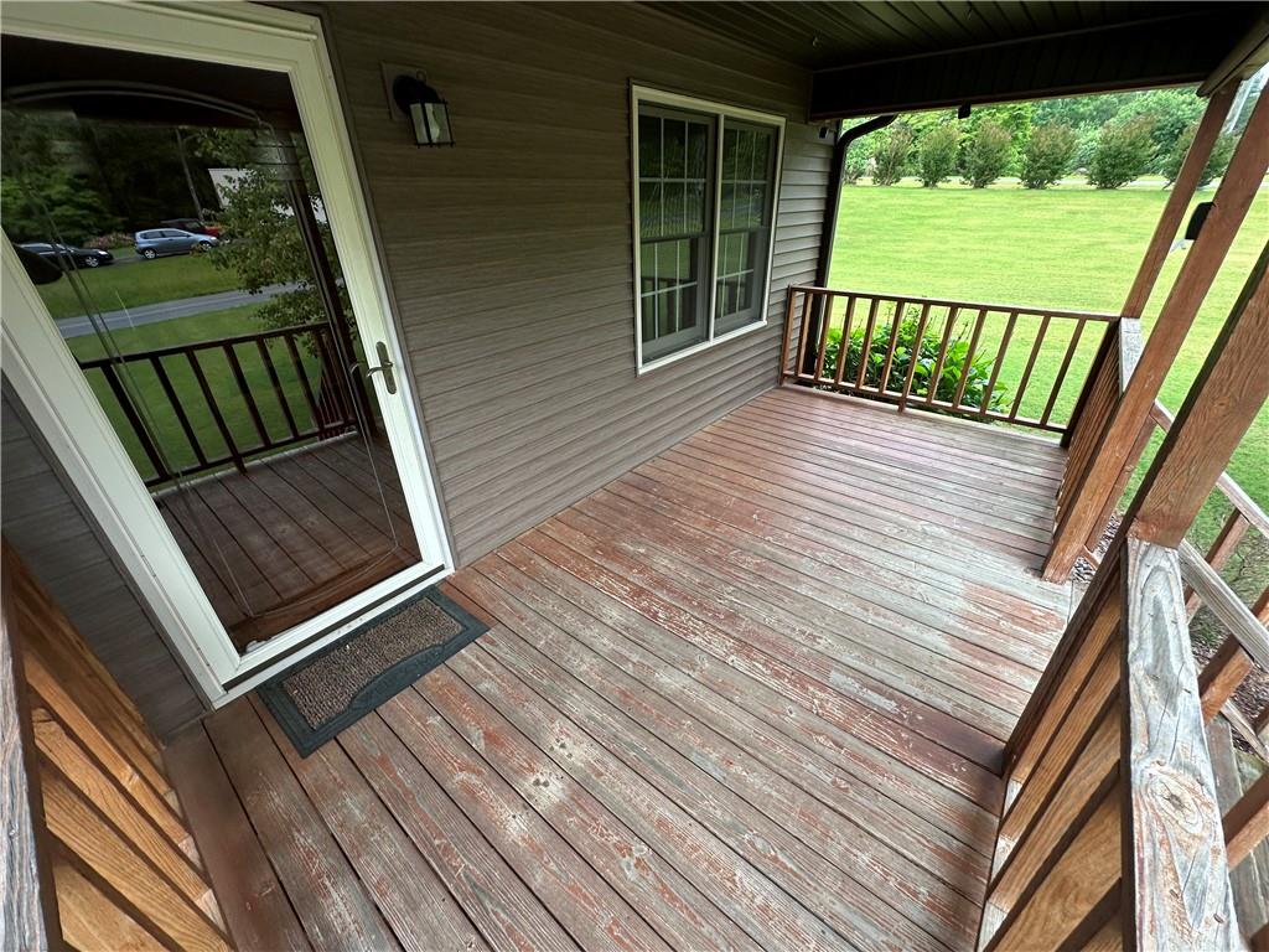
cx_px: 634
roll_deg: +1.6
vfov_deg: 85.7
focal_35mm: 14
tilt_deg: -28.8
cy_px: 476
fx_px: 513
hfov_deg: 102.1
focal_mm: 2.22
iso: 40
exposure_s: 1/258
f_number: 2.2
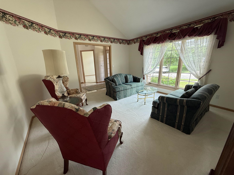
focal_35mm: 14
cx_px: 117
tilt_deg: -15.6
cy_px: 88
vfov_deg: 85.7
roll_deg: +1.3
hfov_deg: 102.1
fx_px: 95
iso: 125
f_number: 2.2
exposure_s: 1/120
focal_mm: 2.22
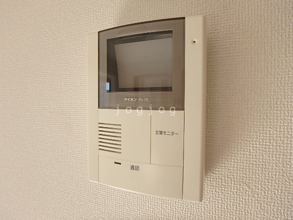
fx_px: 178
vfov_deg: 63.4
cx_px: 146
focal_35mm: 21
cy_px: 110
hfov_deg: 79.0
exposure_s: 1/100
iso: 125
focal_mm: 3.7
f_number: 3.5
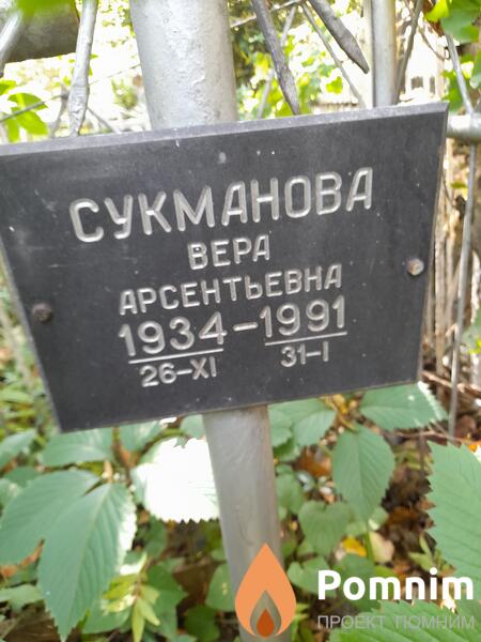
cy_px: 321
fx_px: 463
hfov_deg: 54.9
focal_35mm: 25
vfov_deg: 69.4
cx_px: 240
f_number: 2
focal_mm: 4.6
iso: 160
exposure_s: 1/50
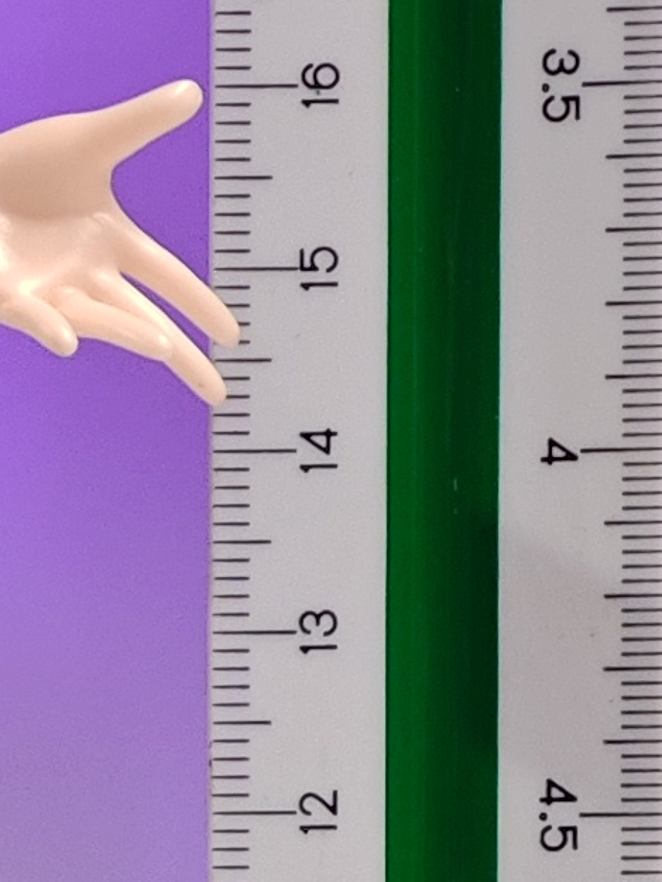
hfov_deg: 3.5
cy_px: 1188
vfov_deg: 4.7
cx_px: -604
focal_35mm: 418
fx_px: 10655
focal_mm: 7.48
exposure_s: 1/18.7
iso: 400
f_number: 2.4
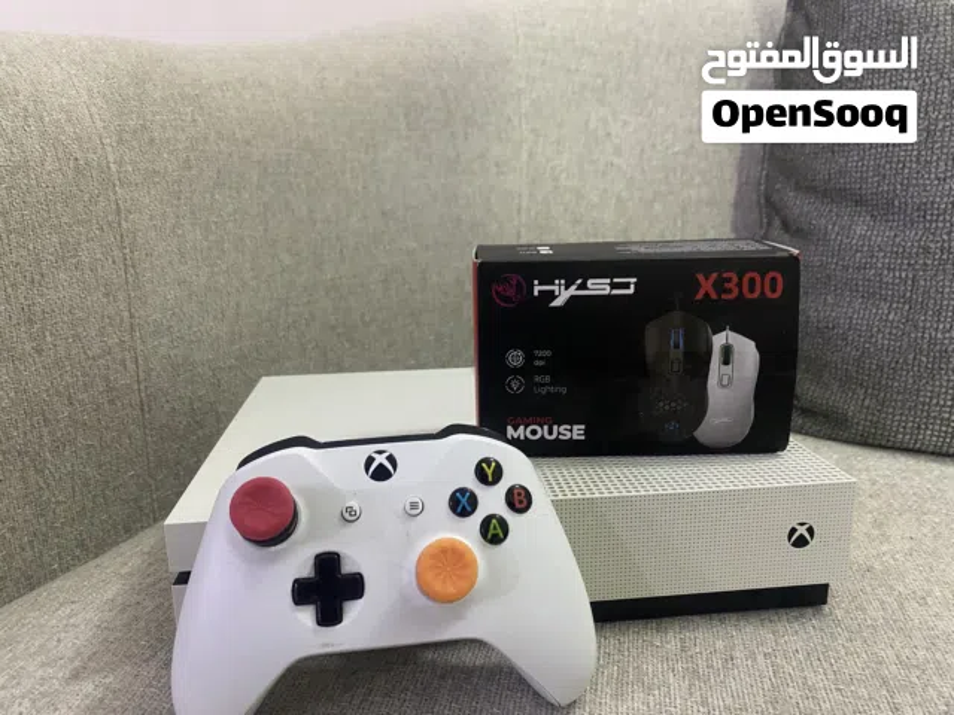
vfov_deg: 53.1
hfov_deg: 67.3
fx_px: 717
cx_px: 477
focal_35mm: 26
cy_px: 358
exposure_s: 1/36
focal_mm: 4.25
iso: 640
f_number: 1.8
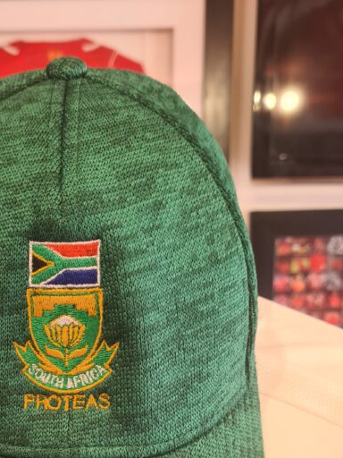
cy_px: 374
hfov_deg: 32.1
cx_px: 75
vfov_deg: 40.9
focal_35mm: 44
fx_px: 581
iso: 100
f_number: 1.8
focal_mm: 5.4
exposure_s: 1/100
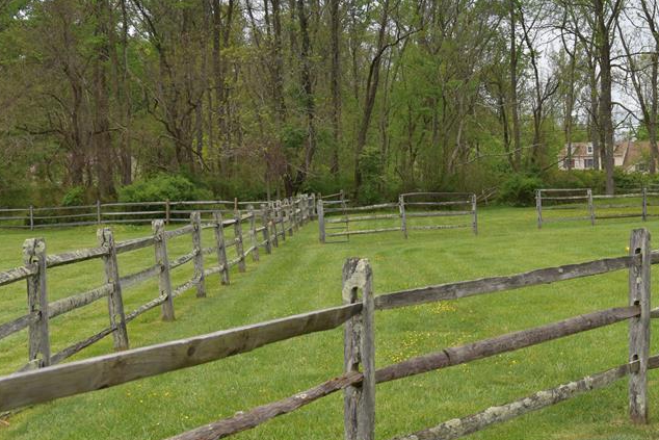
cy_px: 175
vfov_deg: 20.9
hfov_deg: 30.2
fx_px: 1190
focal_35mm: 65
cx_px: 523
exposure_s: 1/4000
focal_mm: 38
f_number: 4.5
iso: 800
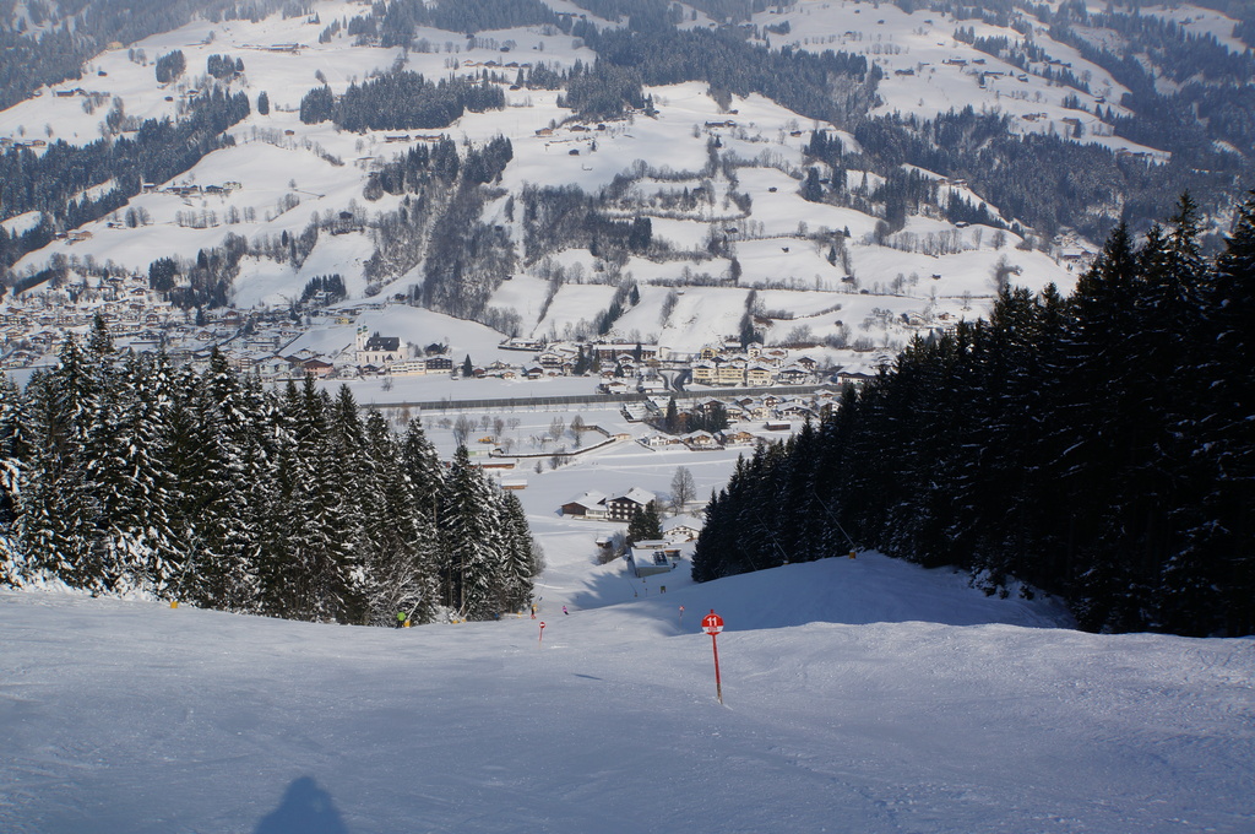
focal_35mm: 37
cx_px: 628
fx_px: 1295
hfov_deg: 51.7
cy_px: 417
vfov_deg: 35.7
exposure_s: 1/250
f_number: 13
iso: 100
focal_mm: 24.8
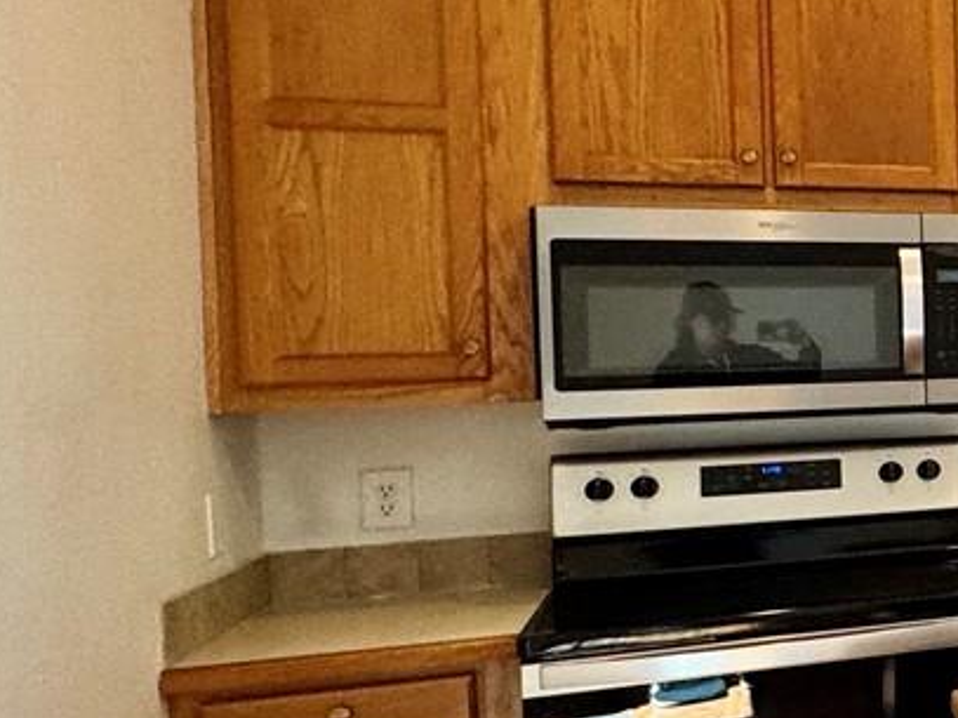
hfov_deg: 20.9
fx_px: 1522
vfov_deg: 26.5
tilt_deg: -1.9
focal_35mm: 55
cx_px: 1794
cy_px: 351
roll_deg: +0.1
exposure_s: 1/120
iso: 125
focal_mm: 2.22
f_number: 2.2
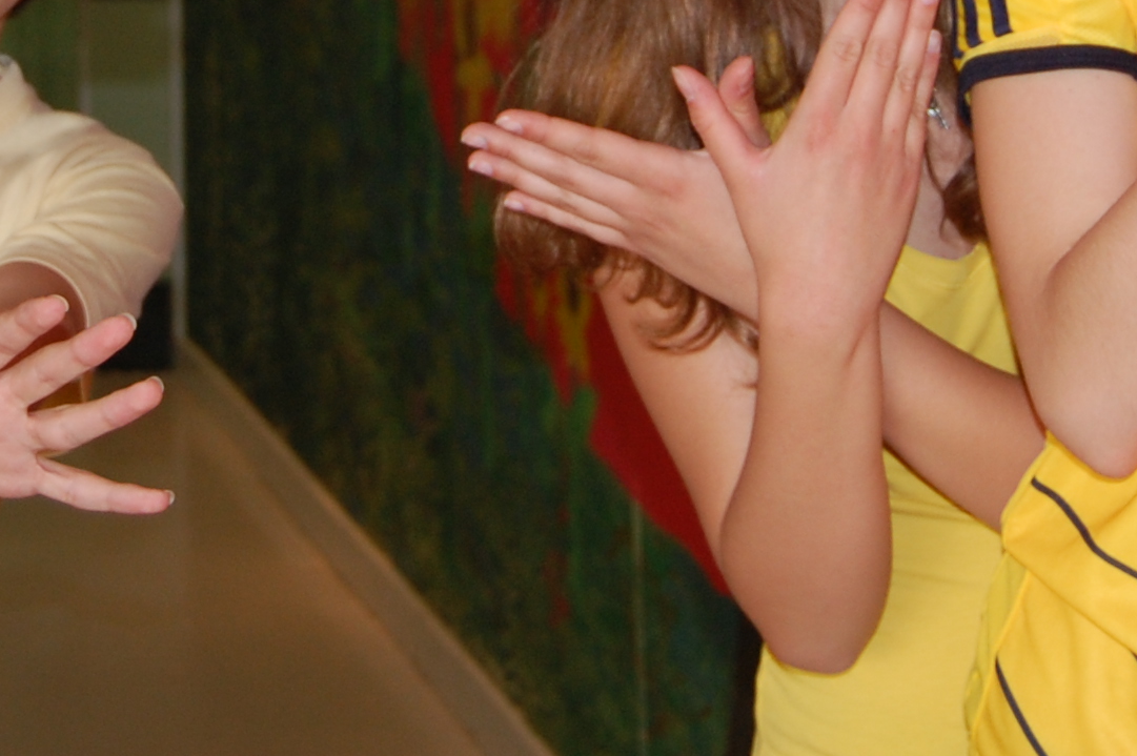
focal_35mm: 129
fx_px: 4083
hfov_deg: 15.8
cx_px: 353
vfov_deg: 10.3
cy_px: -292
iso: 400
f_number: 4.5
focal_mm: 31
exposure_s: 1/60
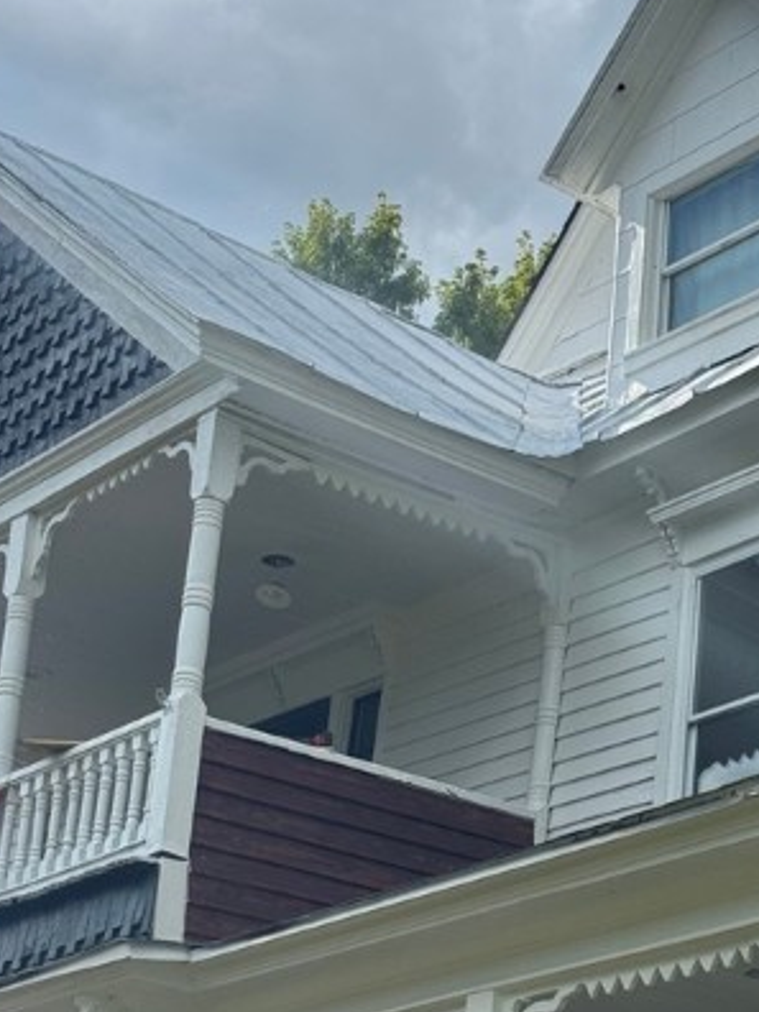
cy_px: 818
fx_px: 2719
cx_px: 411
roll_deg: -4.6
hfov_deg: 15.9
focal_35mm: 93
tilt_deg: +20.3
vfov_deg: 20.8
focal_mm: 6.76
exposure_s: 1/4310
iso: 64
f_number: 1.78
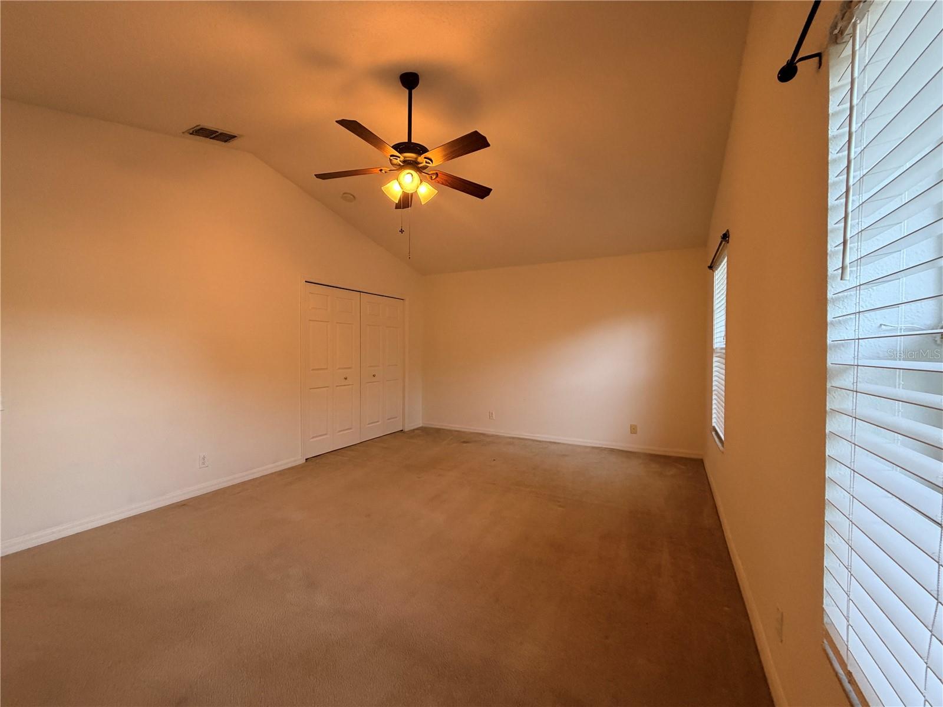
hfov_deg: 102.1
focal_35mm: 14
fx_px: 381
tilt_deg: +1.0
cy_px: 354
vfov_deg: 85.7
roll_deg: -0.5
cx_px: 472
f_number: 2.2
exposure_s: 1/60
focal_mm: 2.22
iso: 250
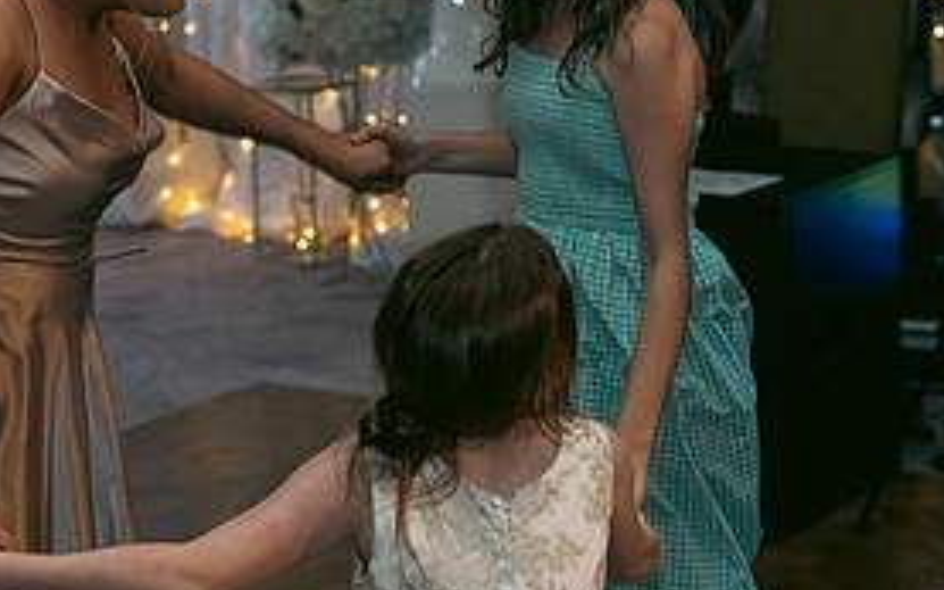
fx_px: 2855
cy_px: 234
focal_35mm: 111
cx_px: 491
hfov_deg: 18.8
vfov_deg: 11.8
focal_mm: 52
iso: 640
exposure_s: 1/160
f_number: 3.5
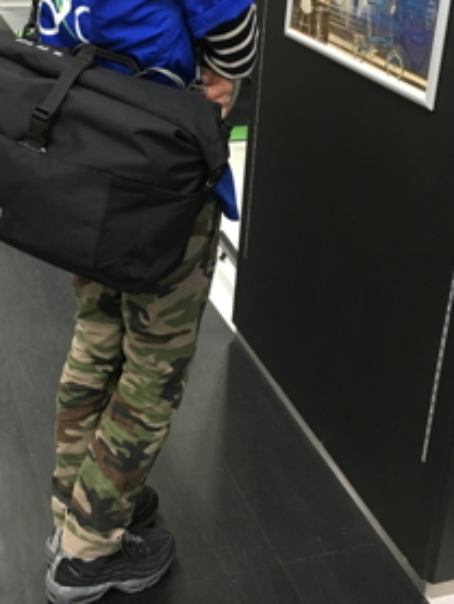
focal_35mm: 50
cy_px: 133
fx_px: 873
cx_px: 133
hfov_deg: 28.8
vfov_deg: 37.0
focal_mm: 4.15
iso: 125
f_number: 2.2
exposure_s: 1/30
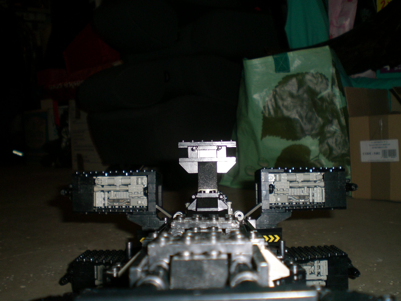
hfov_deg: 49.0
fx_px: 440
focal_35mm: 38
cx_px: 200
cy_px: 150
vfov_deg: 37.7
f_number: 3.1
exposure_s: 1/60
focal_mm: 6.3
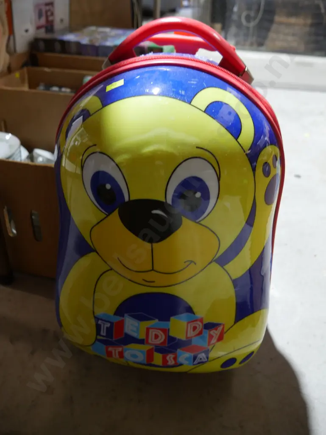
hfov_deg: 46.8
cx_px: 163
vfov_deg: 59.9
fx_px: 376
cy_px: 218
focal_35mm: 30
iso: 800
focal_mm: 15
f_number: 3.6
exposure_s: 1/60
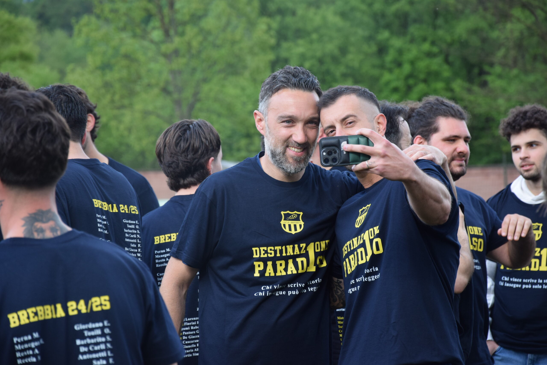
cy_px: 182
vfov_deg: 8.7
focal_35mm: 158
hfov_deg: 13.0
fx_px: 2393
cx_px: 274
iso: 560
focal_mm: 105
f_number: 5.6
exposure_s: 1/250
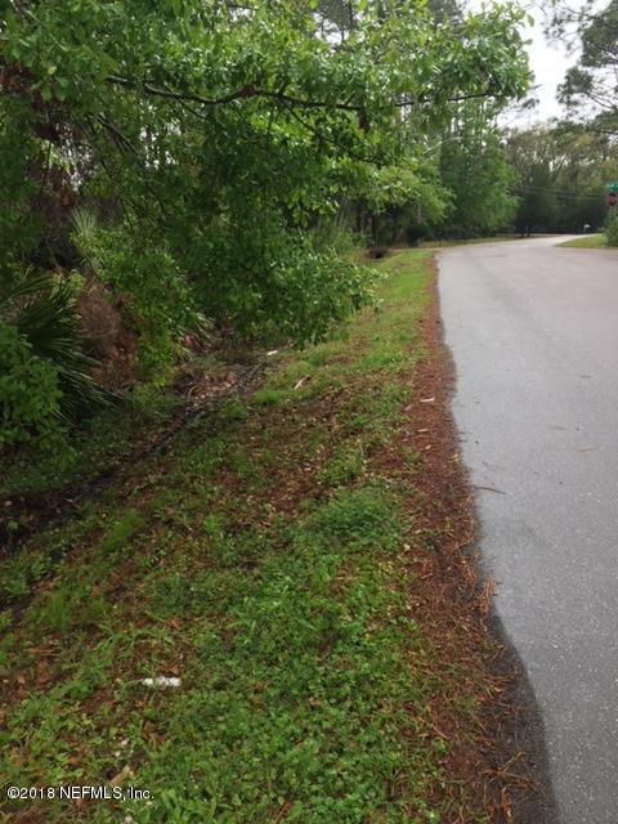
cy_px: 412
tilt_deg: -12.8
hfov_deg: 48.2
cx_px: 309
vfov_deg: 61.7
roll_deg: +0.8
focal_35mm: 29
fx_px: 690
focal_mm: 4.15
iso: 32
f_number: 2.2
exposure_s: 1/120
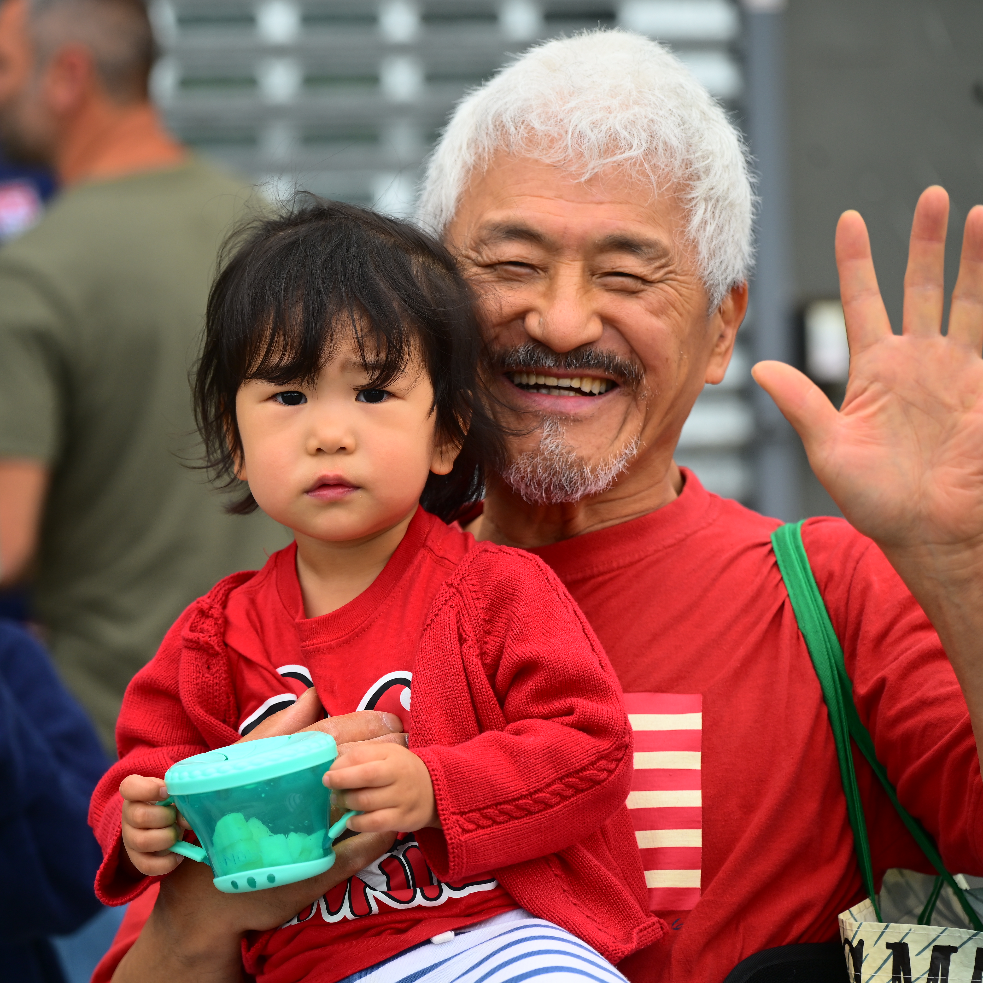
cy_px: 490
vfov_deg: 11.3
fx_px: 4948
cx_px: 385
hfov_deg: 11.3
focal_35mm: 154
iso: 280
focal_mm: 120
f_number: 4
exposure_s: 1/1000
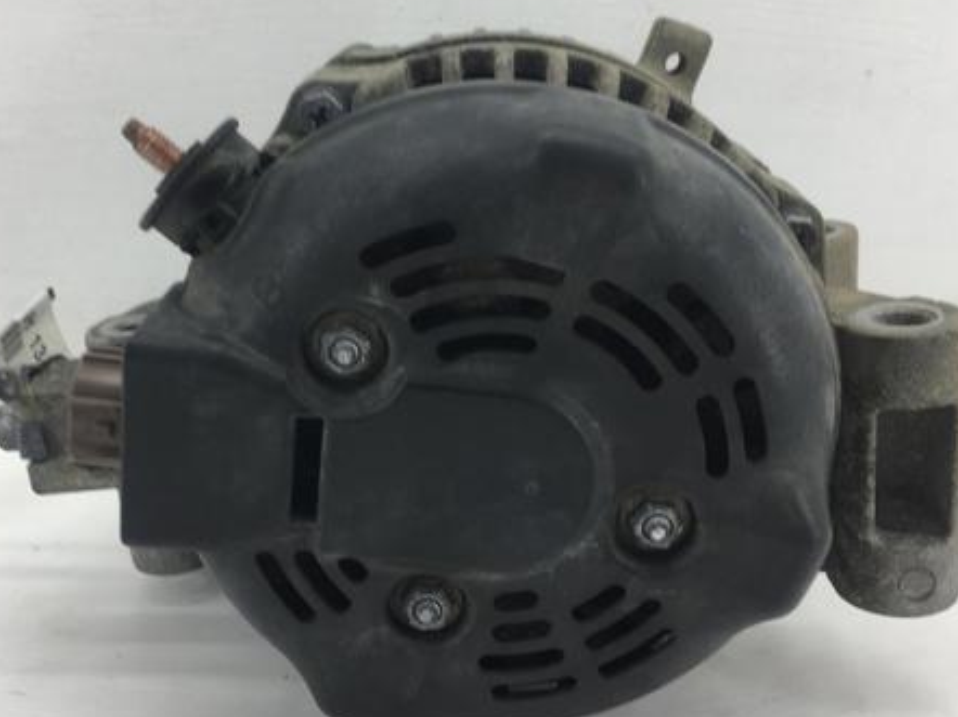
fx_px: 1162
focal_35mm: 42
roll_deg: +0.5
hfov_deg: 44.8
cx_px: 459
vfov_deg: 34.3
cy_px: 381
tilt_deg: -16.3
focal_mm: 4.15
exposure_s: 1/109
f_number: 2.2
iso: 25
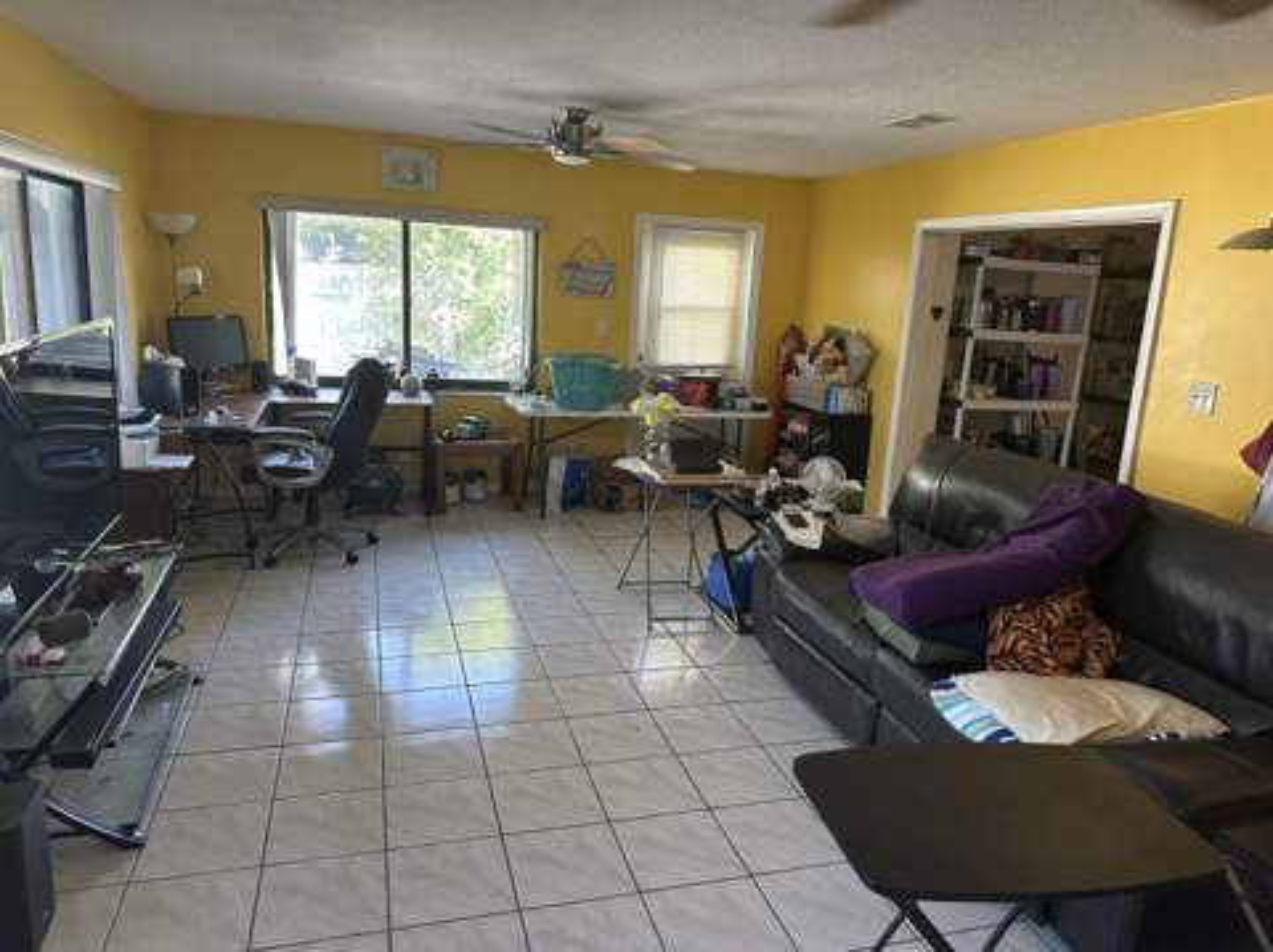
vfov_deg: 56.7
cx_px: 636
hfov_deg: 71.7
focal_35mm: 24
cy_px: 476
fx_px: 882
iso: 250
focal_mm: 6.86
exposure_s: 1/74
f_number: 1.78
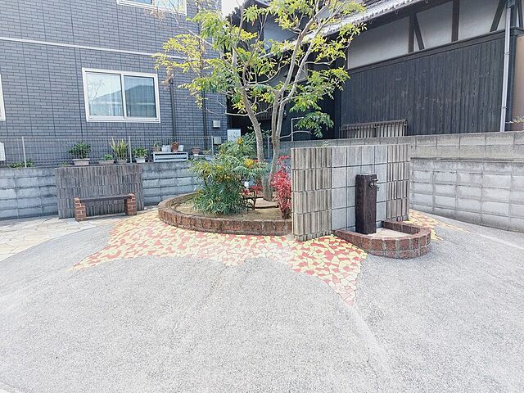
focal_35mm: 24
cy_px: 196
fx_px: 363
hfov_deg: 71.6
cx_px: 262
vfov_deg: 56.8
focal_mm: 5.23
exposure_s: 1/199
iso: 25
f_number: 1.8
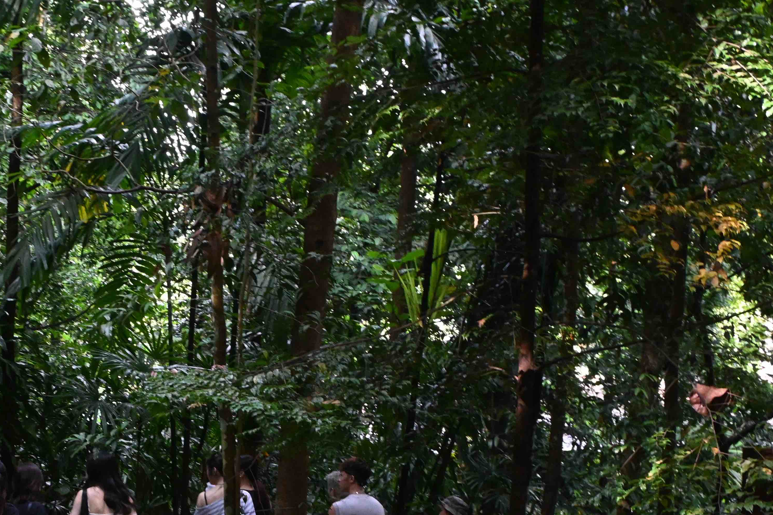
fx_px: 1663
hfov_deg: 25.3
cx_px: 70
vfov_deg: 17.3
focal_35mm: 77
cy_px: 471
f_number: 7.1
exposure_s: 1/200
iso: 4000
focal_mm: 27.5
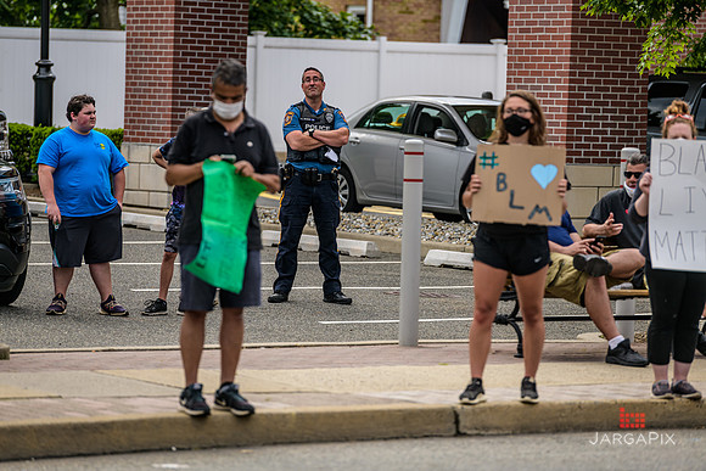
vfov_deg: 6.9
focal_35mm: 200
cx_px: 353
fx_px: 3923
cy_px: 236
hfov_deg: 10.3
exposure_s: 1/1000
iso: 200
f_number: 4.5
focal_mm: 200
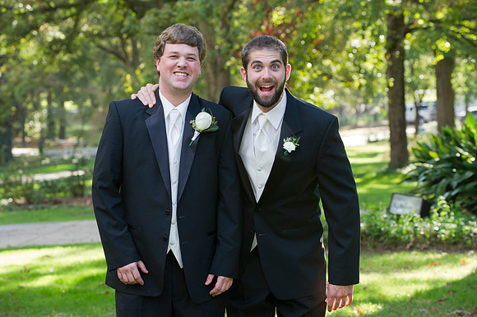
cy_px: 158
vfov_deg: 11.0
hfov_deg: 16.4
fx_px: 1655
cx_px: 238
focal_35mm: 125
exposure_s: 1/100
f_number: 5.6
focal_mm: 125
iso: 500
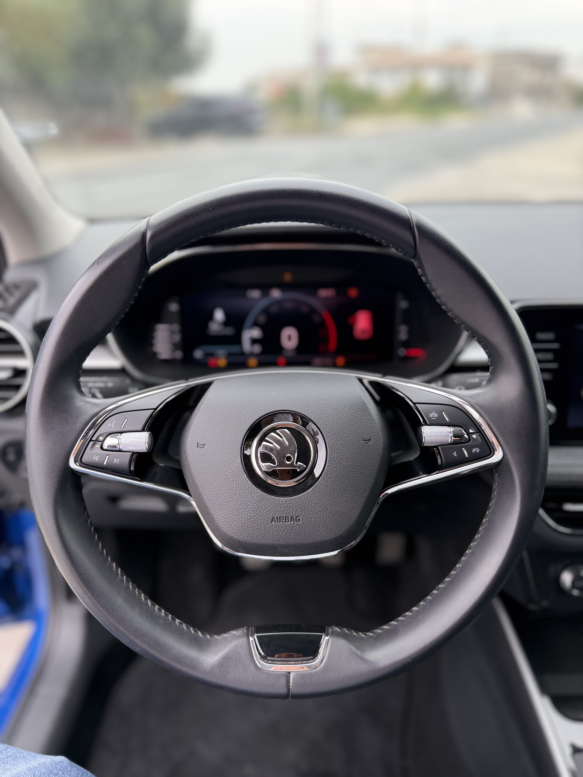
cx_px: 292
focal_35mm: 24
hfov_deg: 56.8
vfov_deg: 71.6
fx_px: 539
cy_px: 388
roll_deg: -0.5
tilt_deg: -26.3
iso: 64
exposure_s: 1/207
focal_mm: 6.76
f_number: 1.78
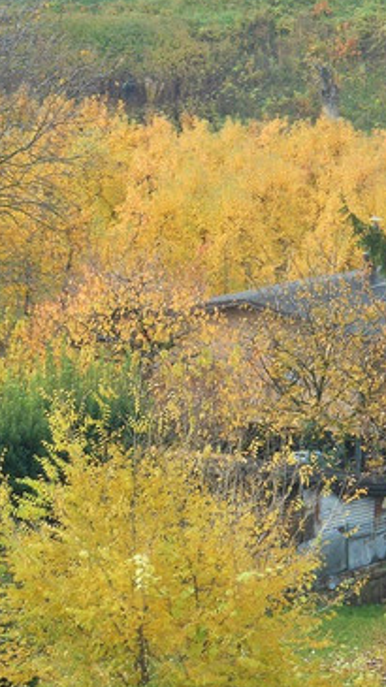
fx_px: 3552
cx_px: 233
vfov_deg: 11.0
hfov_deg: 6.2
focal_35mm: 195
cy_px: 275
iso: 80
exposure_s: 1/50
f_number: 5.4
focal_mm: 18.3
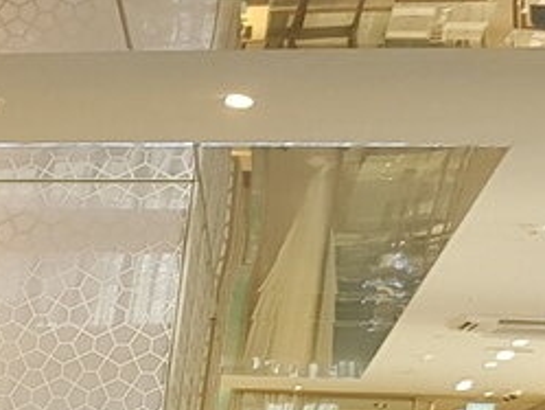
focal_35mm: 146
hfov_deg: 11.0
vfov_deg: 9.2
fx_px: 2300
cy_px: 936
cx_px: -825
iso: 64
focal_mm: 4.3
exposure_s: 1/60
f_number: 1.7
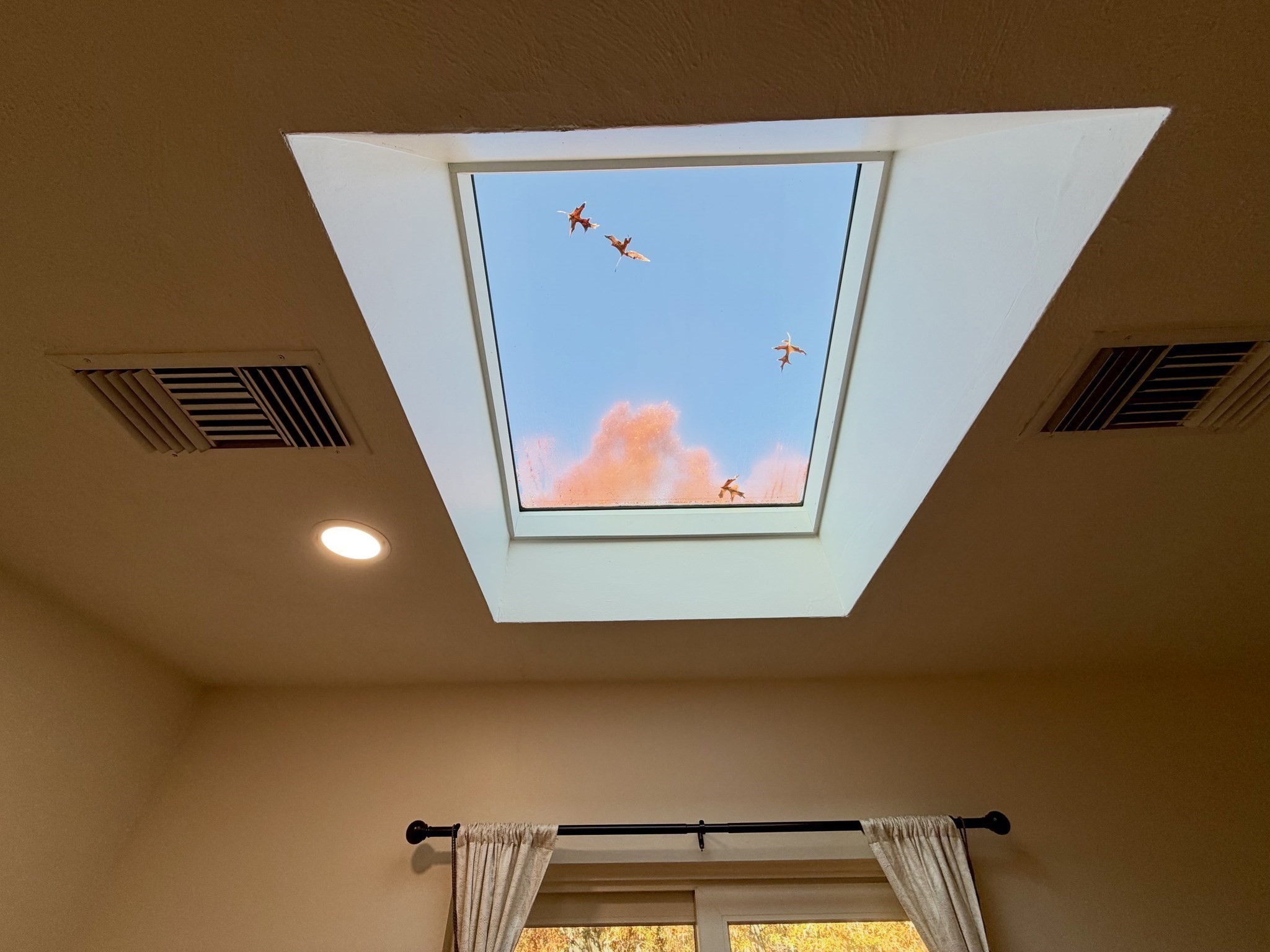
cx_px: 635
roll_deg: +0.9
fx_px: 514
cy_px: 476
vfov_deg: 85.7
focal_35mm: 14
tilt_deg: +43.8
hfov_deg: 102.1
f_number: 2.2
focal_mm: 2.22
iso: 40
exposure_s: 1/120
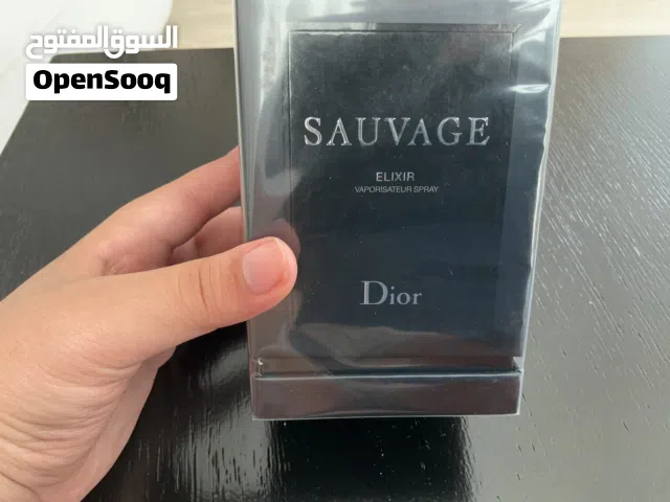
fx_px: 561
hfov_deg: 61.7
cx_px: 335
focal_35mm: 29
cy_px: 251
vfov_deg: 48.2
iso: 160
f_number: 1.8
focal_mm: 3
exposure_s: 1/50
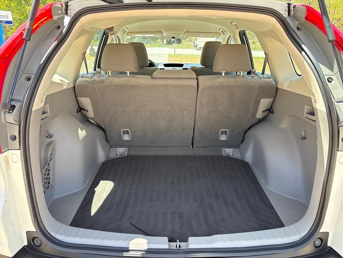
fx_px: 258
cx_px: 172
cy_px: 129
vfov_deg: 53.1
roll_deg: +1.1
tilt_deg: -16.5
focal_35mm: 26
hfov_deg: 67.3
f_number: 1.6
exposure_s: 1/242
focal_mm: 5.96
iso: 100
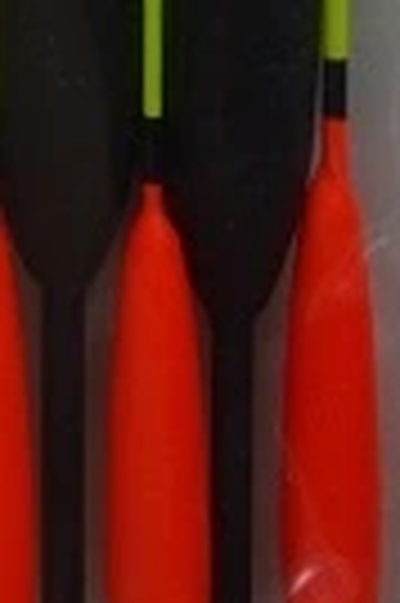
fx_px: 4795
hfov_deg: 4.8
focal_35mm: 287
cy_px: -752
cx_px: -9
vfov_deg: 6.9
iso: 720
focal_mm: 34
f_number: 5
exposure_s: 1/60
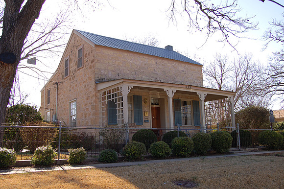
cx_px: 142
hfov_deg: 55.1
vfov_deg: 38.3
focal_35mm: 34
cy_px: 94
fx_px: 272
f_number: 8
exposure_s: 1/160
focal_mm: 23
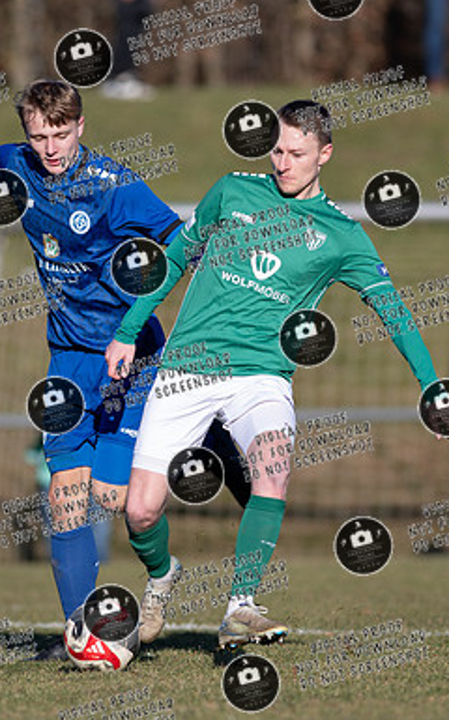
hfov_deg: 2.2
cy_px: 358
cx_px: 178
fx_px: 11907
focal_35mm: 607
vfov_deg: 3.5
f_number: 3.2
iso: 100
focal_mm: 300
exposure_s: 1/1600
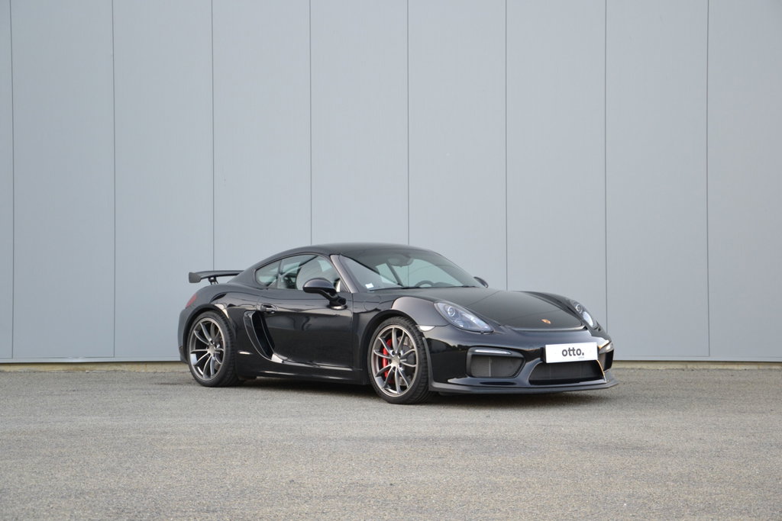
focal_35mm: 75
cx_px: 391
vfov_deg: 18.2
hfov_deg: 27.0
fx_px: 1629
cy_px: 260
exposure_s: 1/125
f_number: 5.6
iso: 400
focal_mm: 50
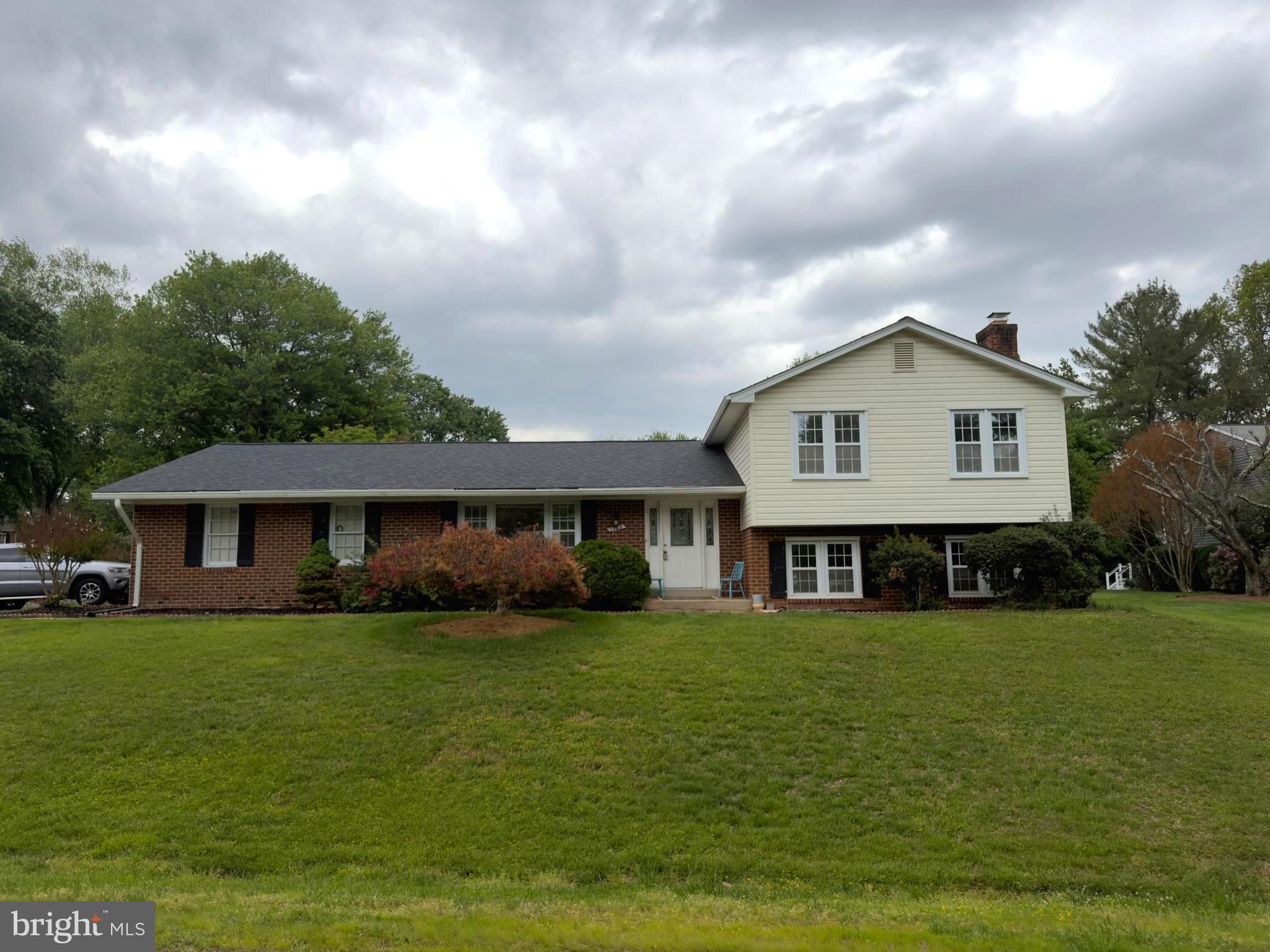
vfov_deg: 56.8
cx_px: 635
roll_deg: +1.3
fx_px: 881
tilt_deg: +7.9
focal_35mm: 24
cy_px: 476
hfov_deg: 71.6
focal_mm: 6.76
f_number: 1.78
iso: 80
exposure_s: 1/4237
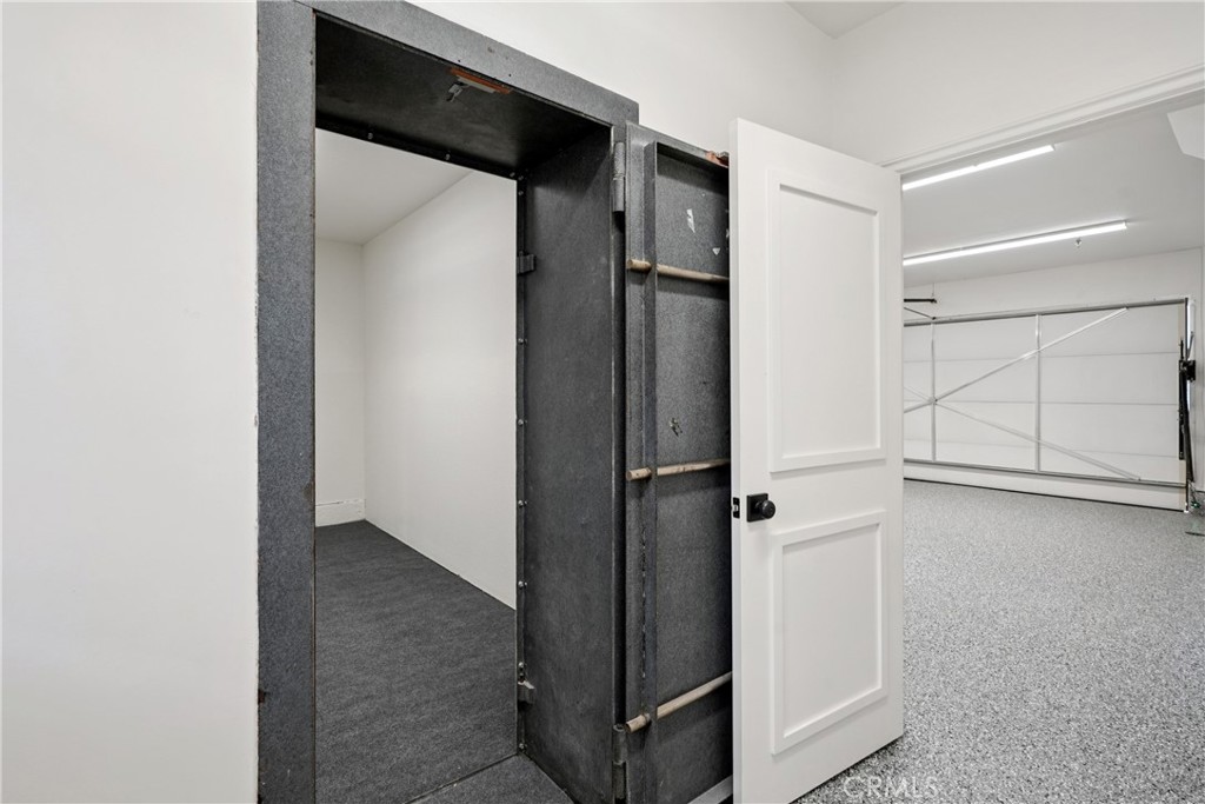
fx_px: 536
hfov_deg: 96.7
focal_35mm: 16
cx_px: 602
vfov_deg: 73.8
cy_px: 402
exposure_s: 1/13
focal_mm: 16
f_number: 8
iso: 400
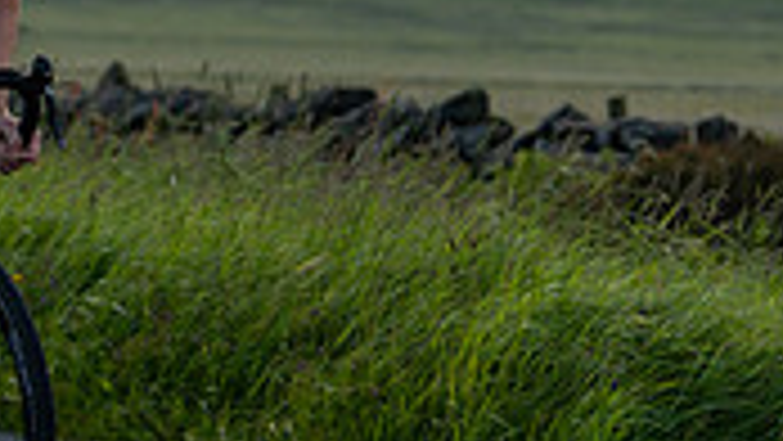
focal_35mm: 245
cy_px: 25
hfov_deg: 8.7
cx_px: -90
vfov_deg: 5.0
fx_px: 5088
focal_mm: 70
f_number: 3.2
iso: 400
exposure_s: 1/1250
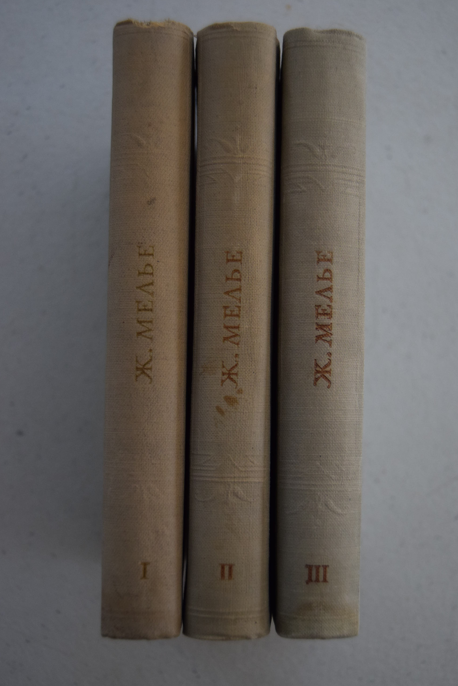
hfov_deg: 28.4
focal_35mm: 48
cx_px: 226
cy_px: 340
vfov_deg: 41.5
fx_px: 907
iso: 1250
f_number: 4.2
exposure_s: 1/500
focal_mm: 31
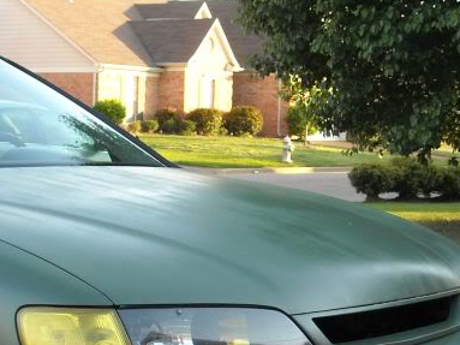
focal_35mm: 92
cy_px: 309
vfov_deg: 15.9
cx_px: 94
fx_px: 1222
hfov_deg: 21.1
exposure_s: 1/192
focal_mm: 7.1
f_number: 3.1
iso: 141
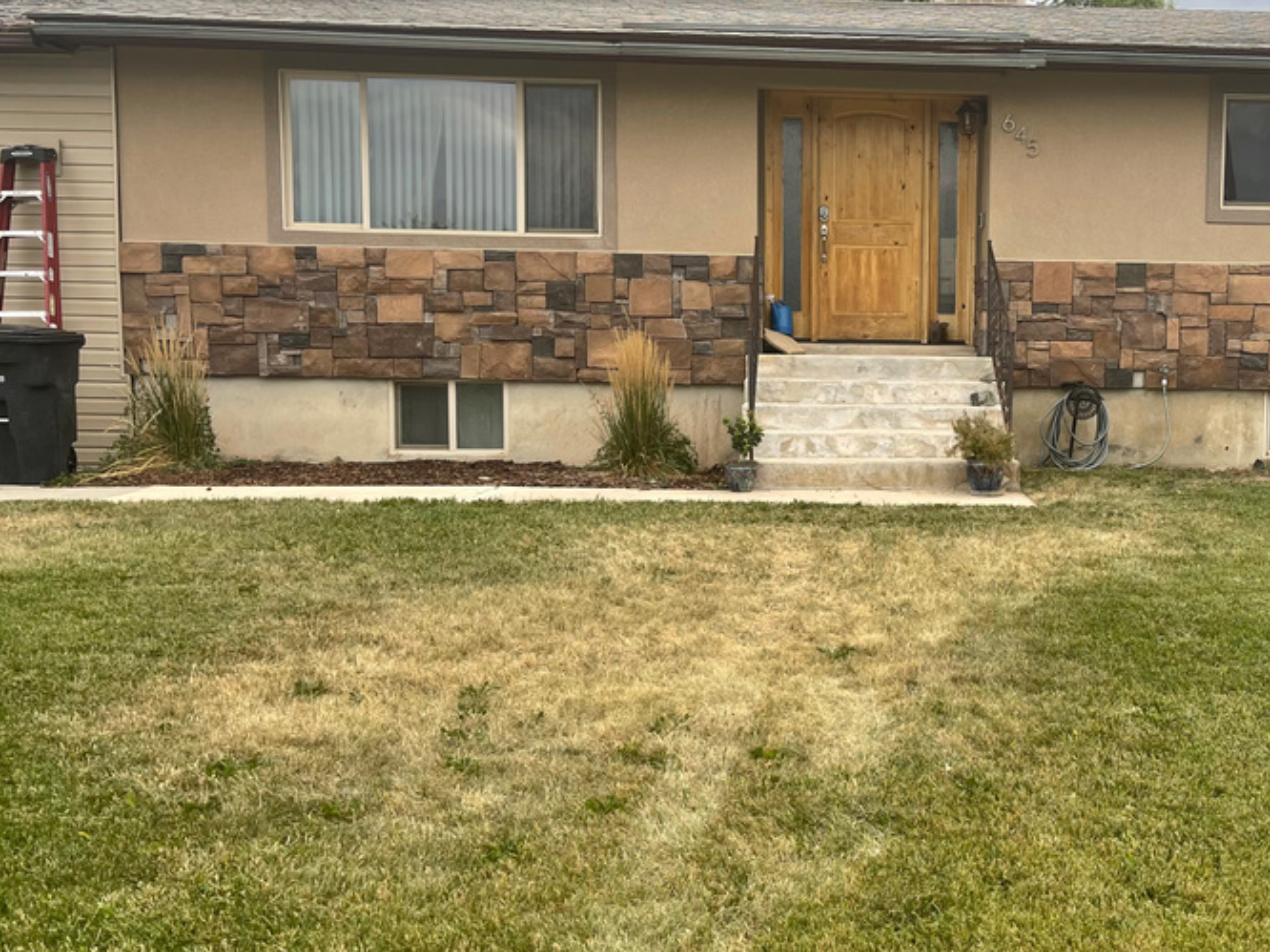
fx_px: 1467
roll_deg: +0.2
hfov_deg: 45.7
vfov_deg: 35.9
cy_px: 498
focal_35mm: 40
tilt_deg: -6.3
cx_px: 902
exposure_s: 1/203
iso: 32
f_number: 1.6
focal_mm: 5.1
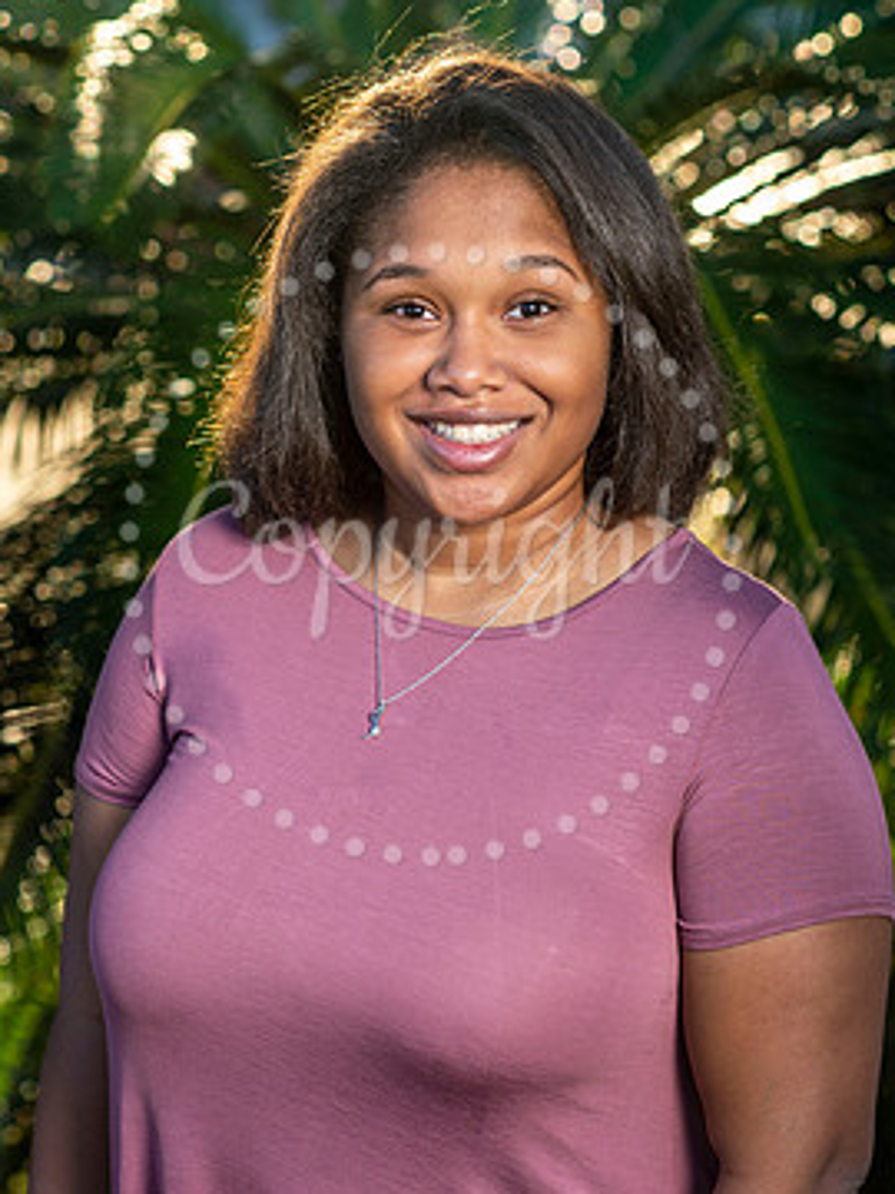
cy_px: 551
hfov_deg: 14.5
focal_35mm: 102
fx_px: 3516
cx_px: 433
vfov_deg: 19.3
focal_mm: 85
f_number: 4
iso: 200
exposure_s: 1/250
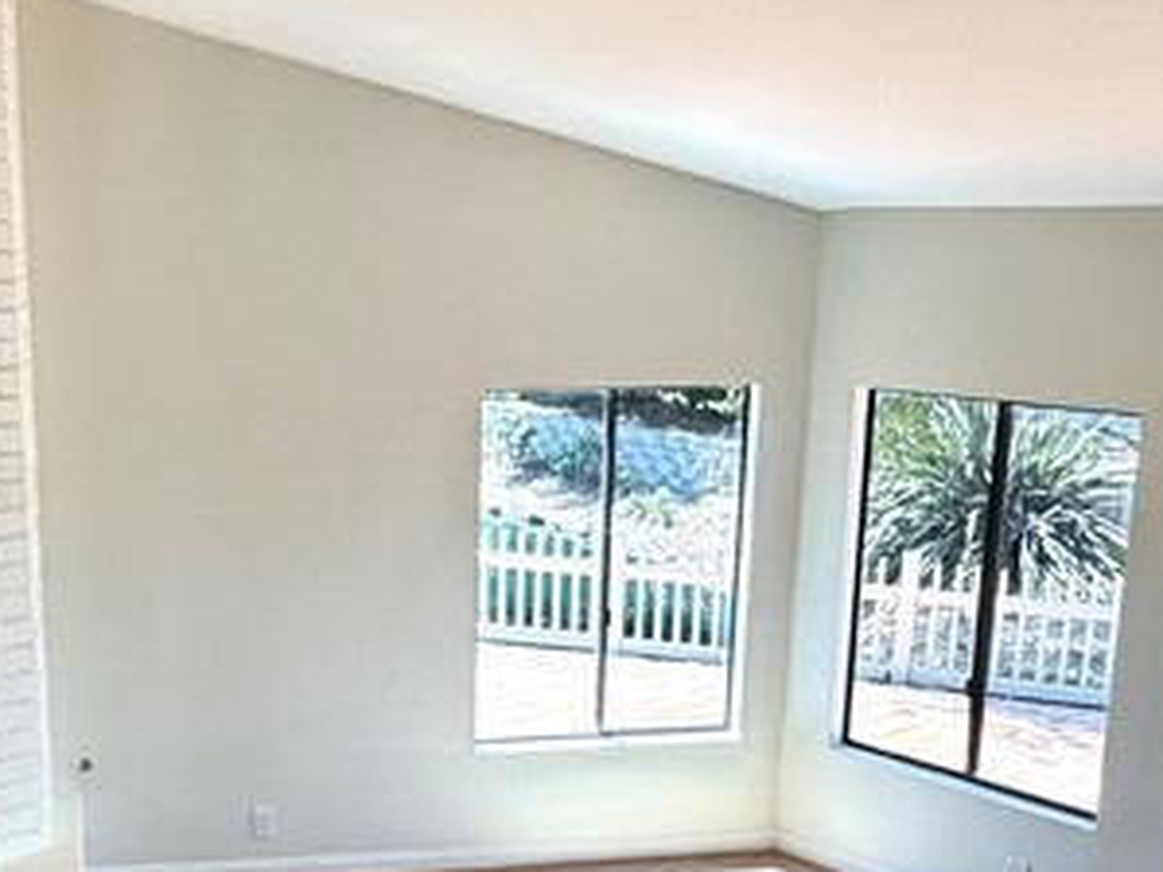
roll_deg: +0.6
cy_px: 607
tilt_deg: -14.4
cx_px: 350
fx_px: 1612
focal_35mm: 48
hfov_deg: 39.0
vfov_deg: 29.9
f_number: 2.2
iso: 40
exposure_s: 1/168
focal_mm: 2.22
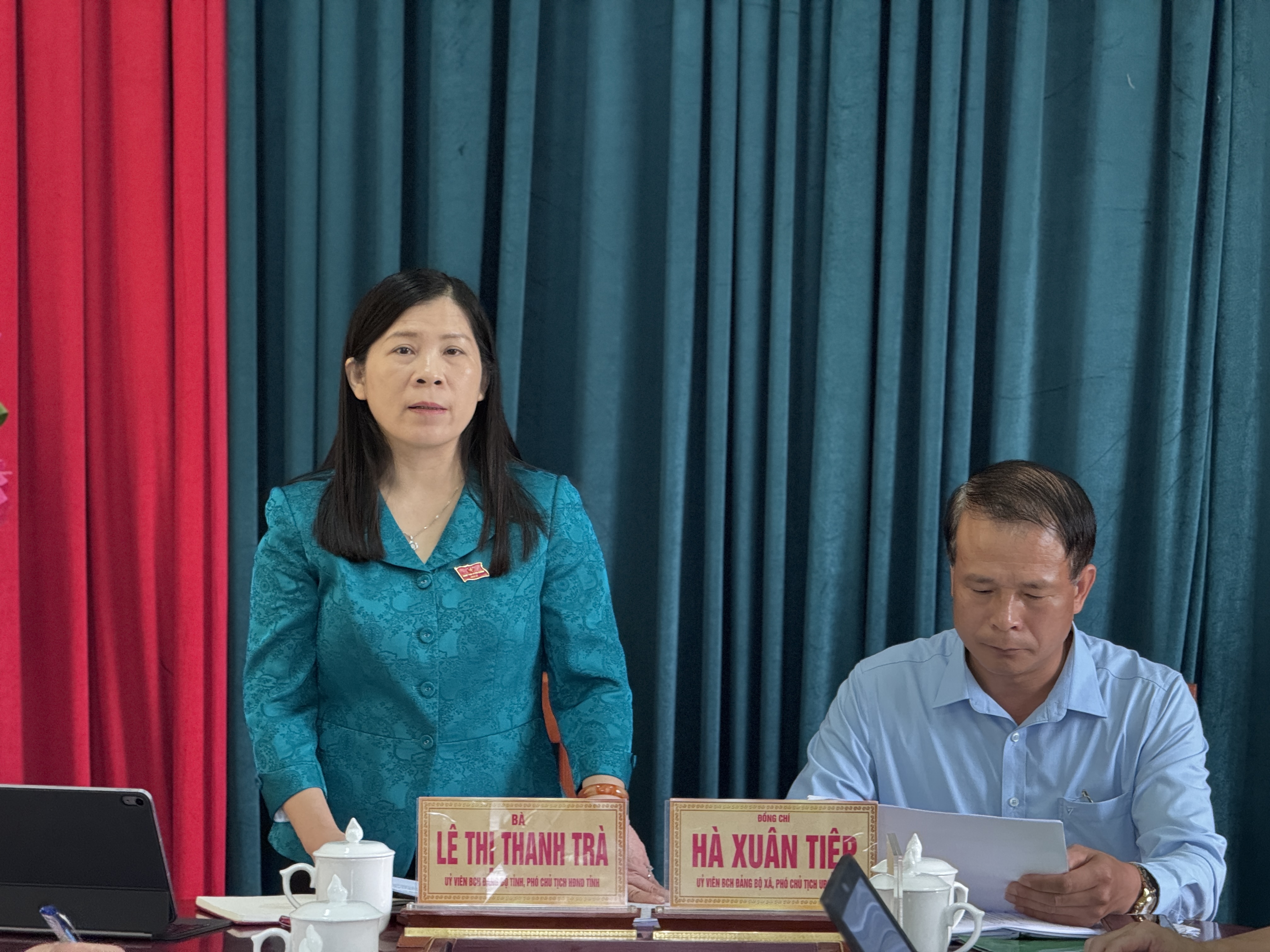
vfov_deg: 12.3
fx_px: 4403
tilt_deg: -0.4
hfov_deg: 16.4
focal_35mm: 120
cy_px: 476
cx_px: 635
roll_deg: -0.7
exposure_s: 1/50
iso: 640
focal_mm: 15.66
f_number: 2.8
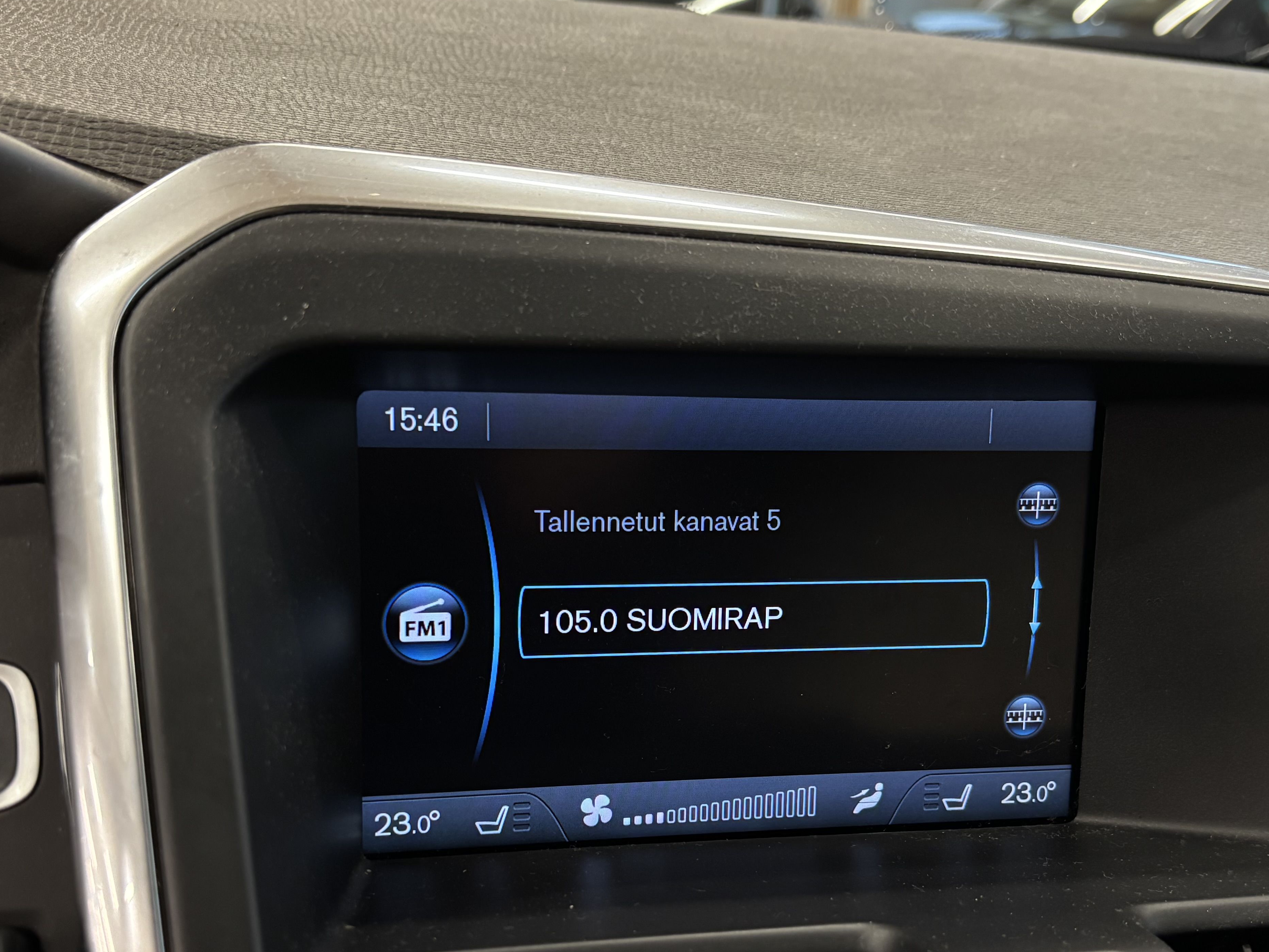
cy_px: 580
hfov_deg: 46.8
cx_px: 679
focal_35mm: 40
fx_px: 1466
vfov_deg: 35.8
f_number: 1.6
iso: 400
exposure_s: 1/56
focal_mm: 5.96
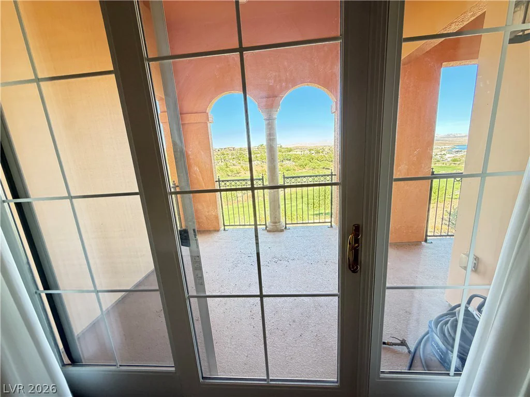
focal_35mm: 14
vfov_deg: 85.7
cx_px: 265
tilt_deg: -13.6
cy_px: 198
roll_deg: +2.4
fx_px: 214
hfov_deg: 102.1
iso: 320
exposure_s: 1/121
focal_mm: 2.22
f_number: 2.2
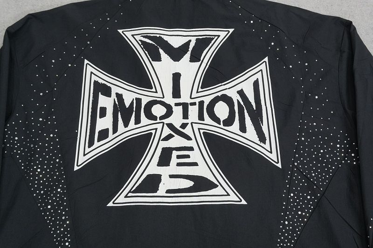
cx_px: 186
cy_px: 124
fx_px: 420
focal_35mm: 40
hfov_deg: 47.9
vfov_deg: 33.0
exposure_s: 1/160
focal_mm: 27
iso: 1000
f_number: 8
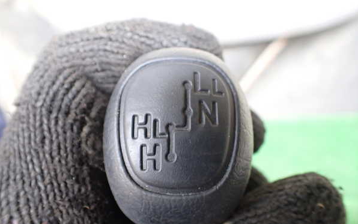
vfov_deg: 39.5
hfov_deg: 59.6
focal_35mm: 32
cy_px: 118
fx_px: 312
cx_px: 180
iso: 500
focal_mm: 5.4
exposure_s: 1/125
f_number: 2.3
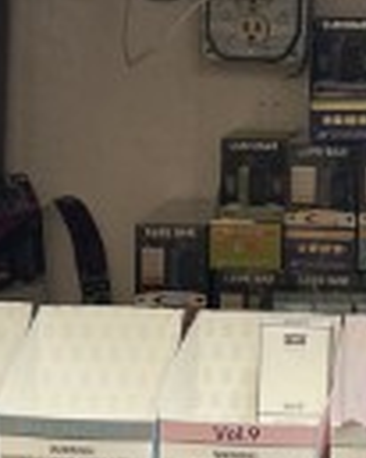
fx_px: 1708
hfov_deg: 12.1
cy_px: 25
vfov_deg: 15.1
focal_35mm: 126
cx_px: 370
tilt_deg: +0.9
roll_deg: -2.4
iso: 200
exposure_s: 1/60
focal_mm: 5.1
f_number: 1.6
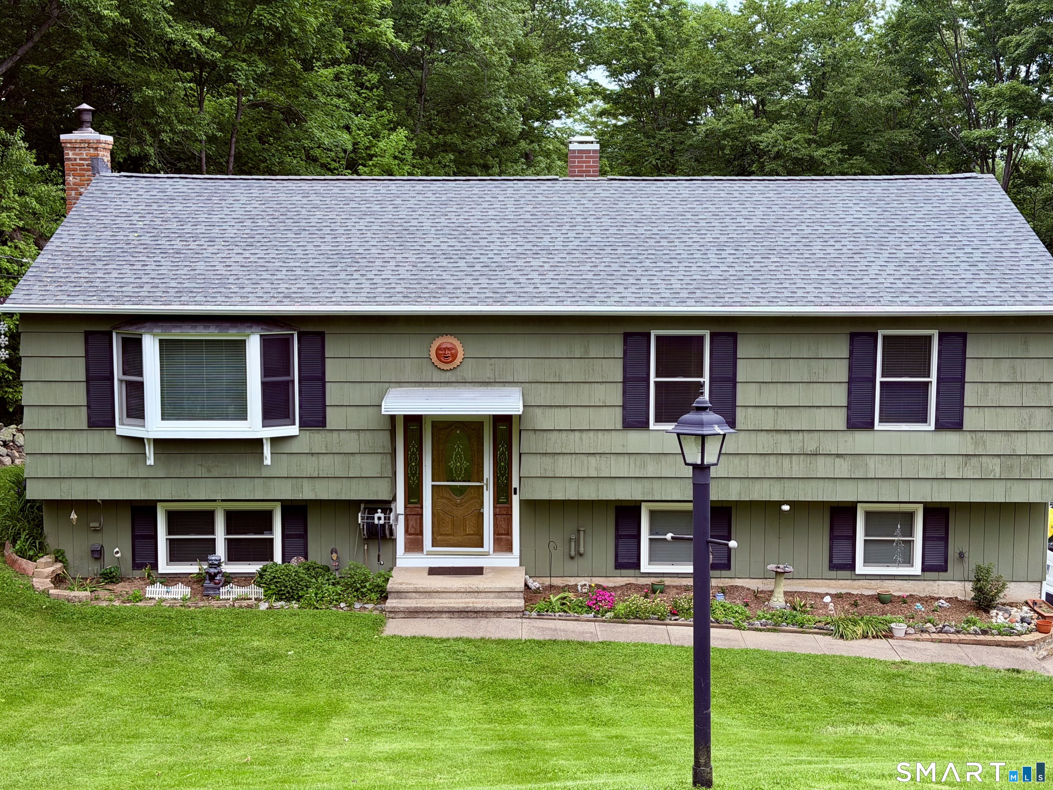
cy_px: 395
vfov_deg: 30.3
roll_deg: +0.3
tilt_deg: -6.8
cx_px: 526
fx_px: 1460
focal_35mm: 48
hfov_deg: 39.7
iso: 80
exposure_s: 1/1203
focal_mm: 6.76
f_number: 1.78
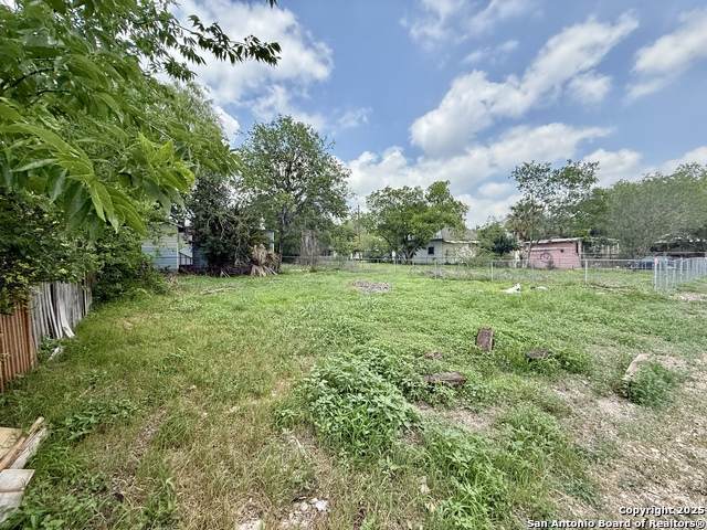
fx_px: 286
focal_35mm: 14
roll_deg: -0.3
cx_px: 354
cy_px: 265
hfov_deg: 102.1
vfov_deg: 85.7
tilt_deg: -0.9
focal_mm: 2.22
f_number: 2.2
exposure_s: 1/1145
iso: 80
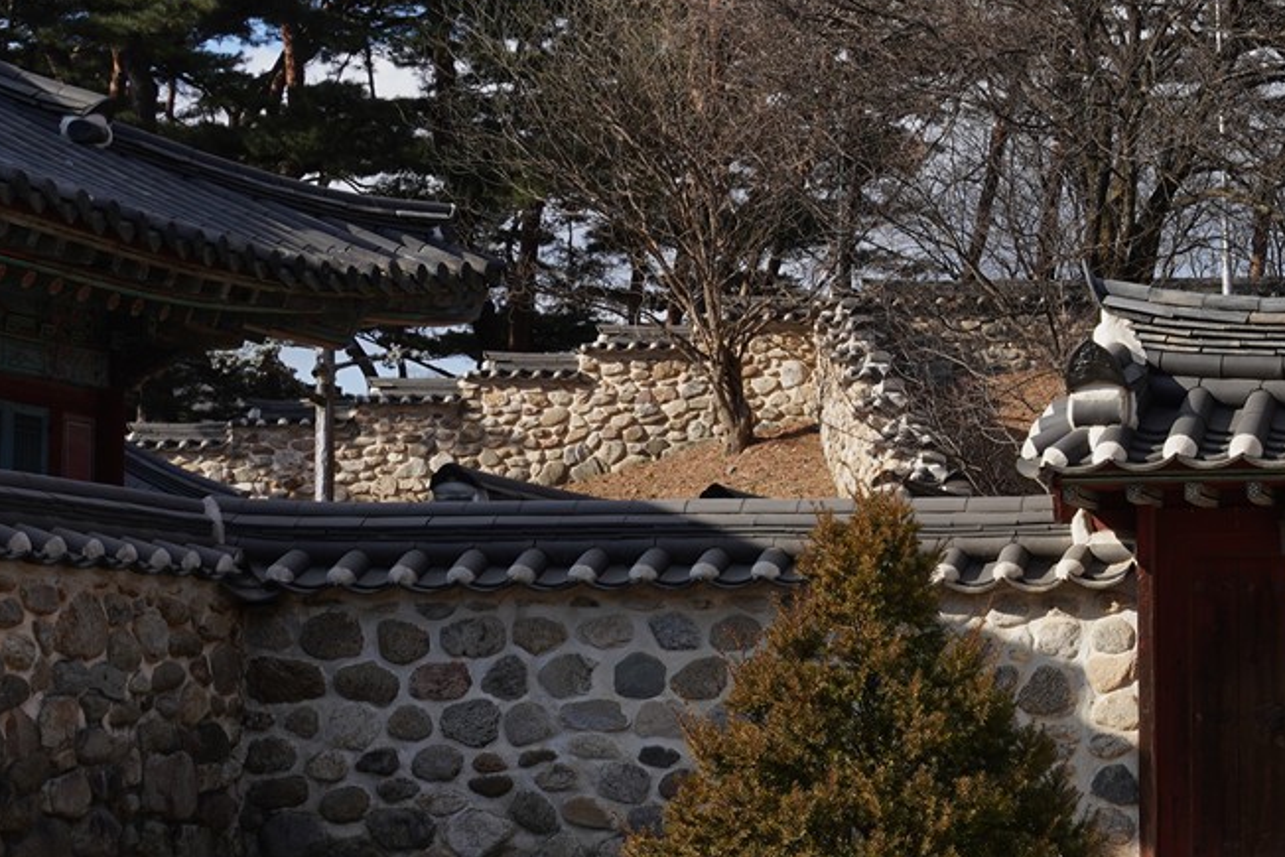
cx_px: 1728
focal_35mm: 92
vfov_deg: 14.9
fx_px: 3284
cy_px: 439
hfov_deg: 20.1
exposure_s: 1/100
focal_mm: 30
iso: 100
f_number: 11
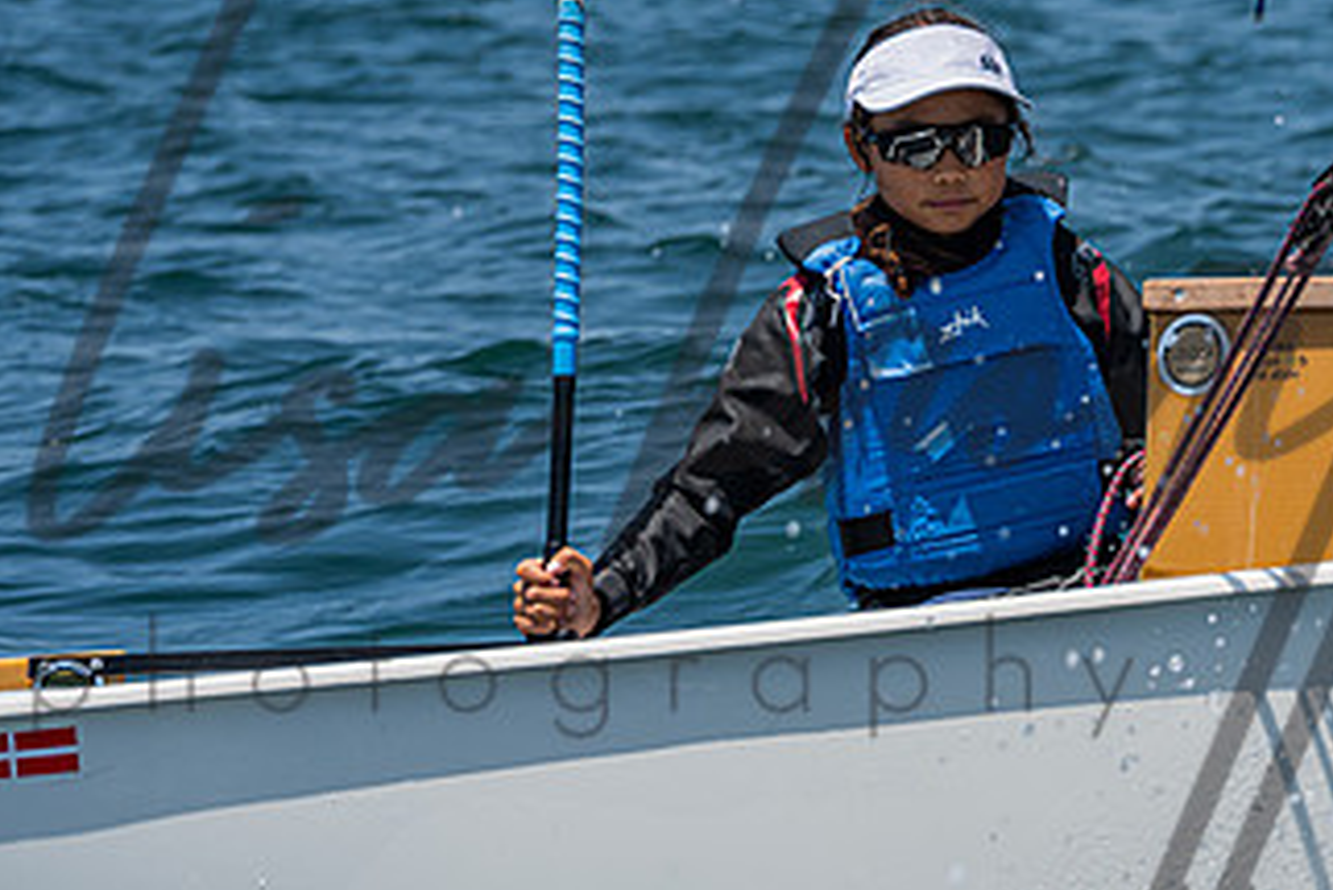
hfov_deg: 6.7
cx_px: 952
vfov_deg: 4.5
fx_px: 11335
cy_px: 366
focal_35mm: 306
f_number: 7.6
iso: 500
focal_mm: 170
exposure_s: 1/1600
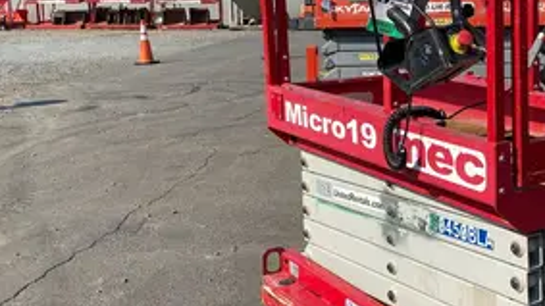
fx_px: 795
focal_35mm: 55
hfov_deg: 36.1
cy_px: 118
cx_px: 466
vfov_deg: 21.8
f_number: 1.8
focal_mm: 4.25
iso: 32
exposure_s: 1/2571
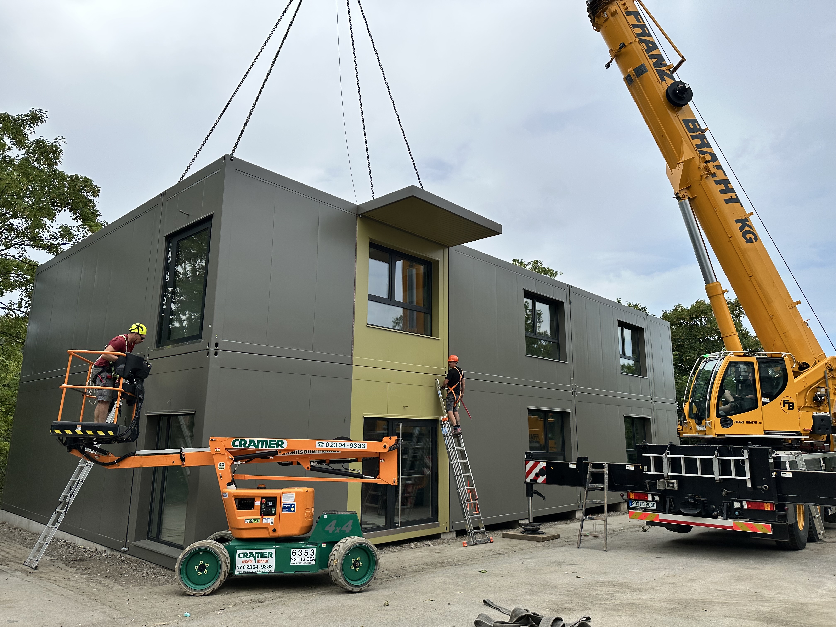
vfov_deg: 56.8
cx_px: 418
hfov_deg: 71.6
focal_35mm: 24
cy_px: 314
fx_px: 580
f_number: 1.78
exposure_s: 1/5525
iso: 80
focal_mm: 6.86
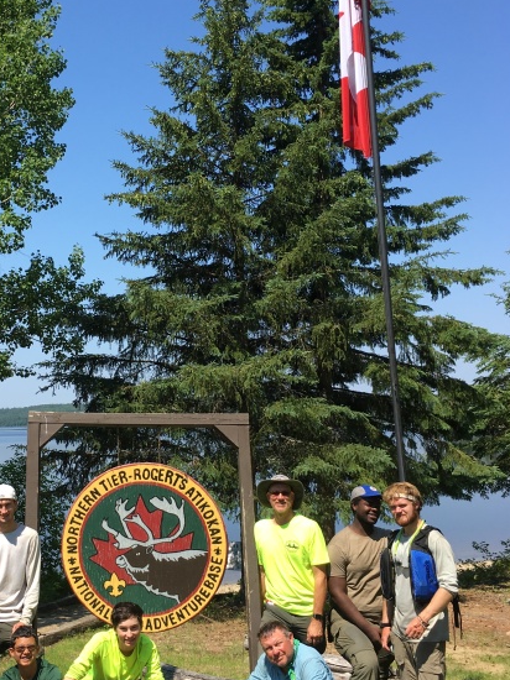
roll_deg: +0.8
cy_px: 343
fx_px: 885
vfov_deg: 42.1
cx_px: 137
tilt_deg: +4.0
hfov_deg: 31.7
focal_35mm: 45
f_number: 2.2
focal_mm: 4.15
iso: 25
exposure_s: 1/1040
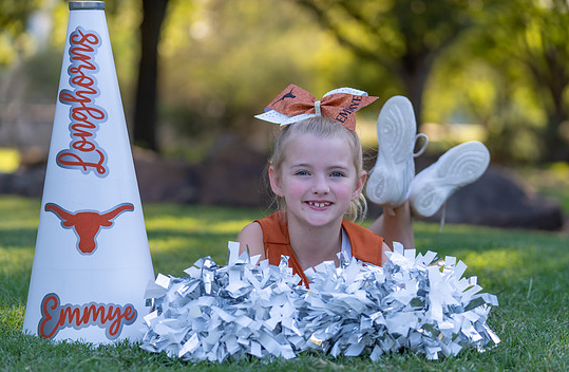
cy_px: 196
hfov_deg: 17.9
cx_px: 291
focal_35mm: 115
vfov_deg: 11.7
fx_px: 1806
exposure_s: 1/320
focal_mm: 98
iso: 160
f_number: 2.8
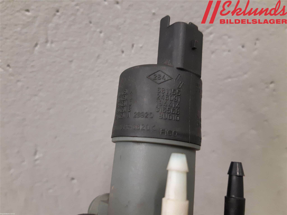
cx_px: 144
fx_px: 216
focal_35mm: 26
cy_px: 108
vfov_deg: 53.1
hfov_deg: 67.3
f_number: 1.7
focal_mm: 3.93
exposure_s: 1/50
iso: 250
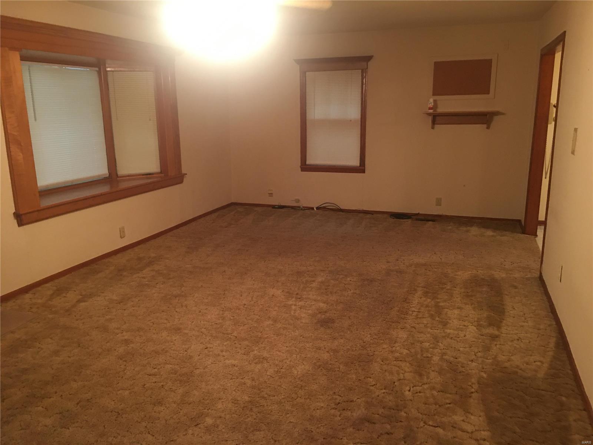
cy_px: 222
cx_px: 296
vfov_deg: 48.2
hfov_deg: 61.7
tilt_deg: -10.0
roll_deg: -0.5
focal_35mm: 29
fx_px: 497
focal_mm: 4.15
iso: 80
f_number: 2.2
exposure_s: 1/10
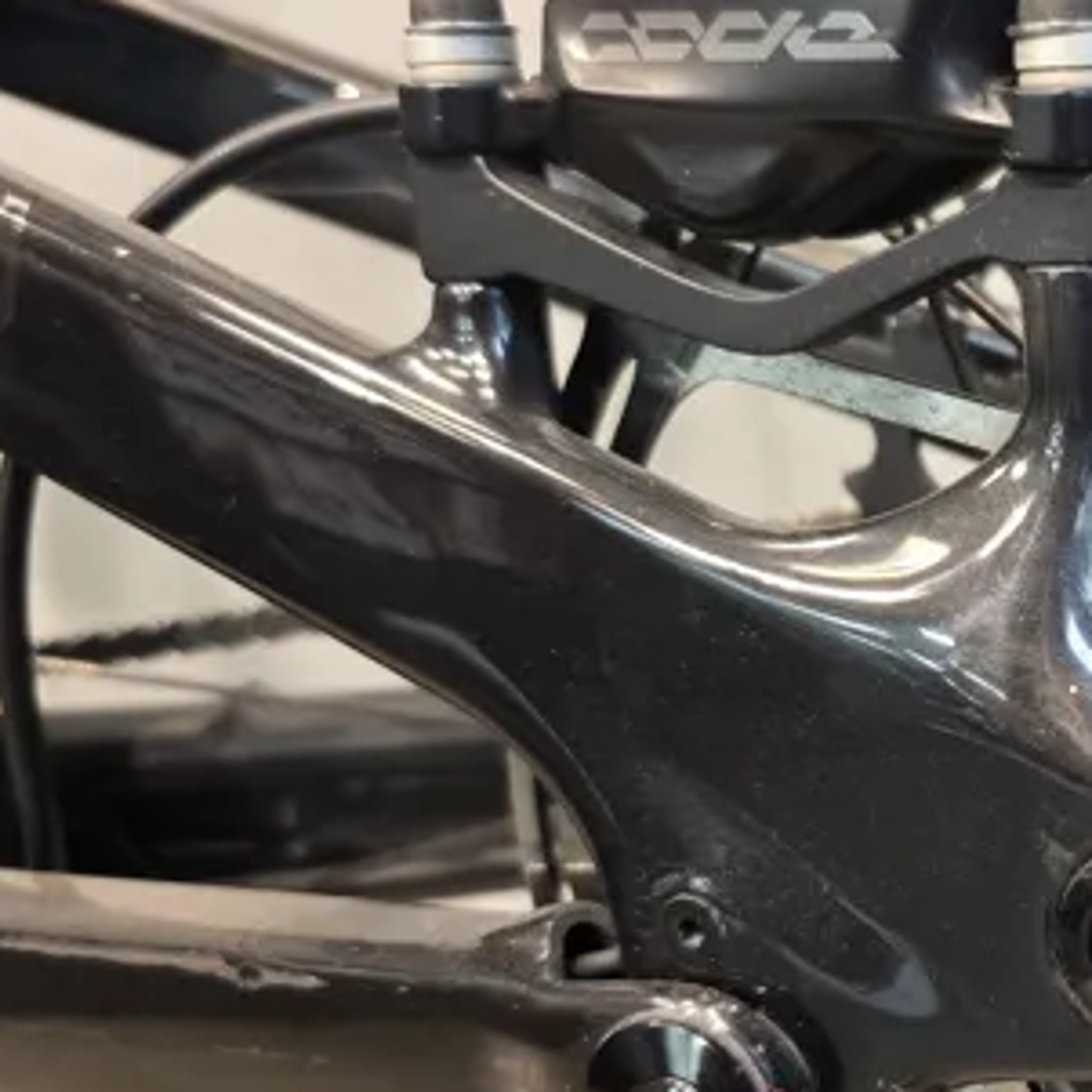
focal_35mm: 54
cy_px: 678
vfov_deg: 31.5
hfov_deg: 28.6
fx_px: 1927
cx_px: 1215
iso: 250
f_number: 1.7
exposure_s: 1/50
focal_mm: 6.3
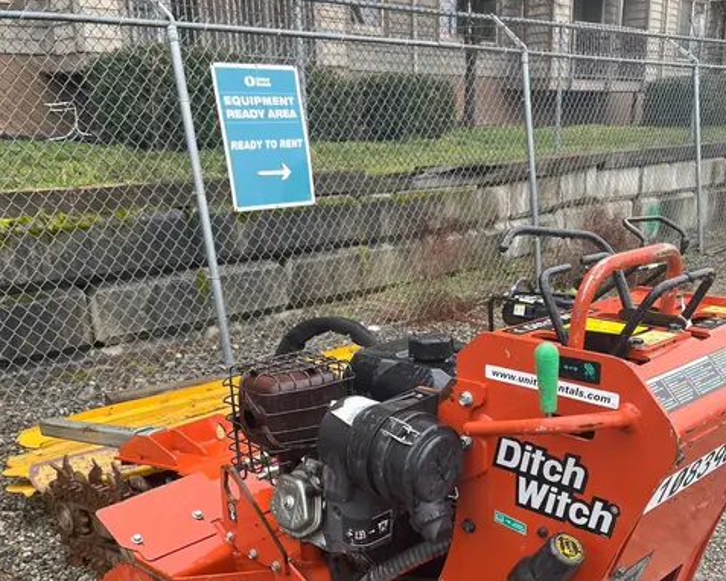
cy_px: 434
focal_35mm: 39
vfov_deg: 37.3
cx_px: 403
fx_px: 838
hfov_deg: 46.7
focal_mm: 5.1
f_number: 1.6
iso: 40
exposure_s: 1/121
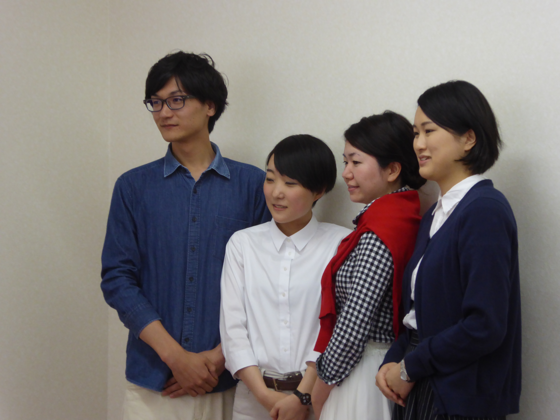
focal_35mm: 168
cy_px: 210
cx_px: 280
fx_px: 2718
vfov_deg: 8.8
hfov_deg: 11.8
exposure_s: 1/50
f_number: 5.4
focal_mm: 27.1
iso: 400
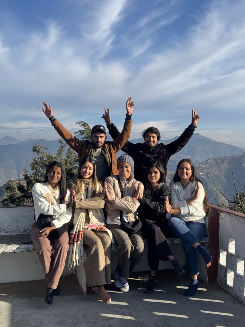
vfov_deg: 39.7
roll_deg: -0.3
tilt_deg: +0.3
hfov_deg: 30.3
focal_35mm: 48
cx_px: 122
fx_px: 453
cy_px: 164
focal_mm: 6.76
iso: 64
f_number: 1.78
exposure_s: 1/3096
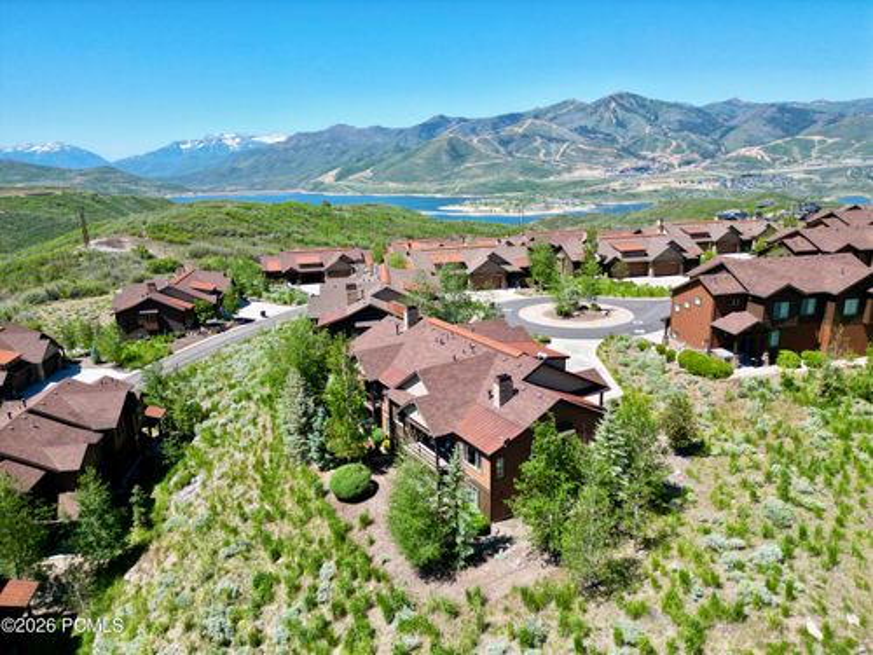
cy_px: 328
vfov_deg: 56.8
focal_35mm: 24
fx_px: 605
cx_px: 436
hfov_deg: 71.6
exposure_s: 1/2000
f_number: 1.7
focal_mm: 6.72
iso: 110
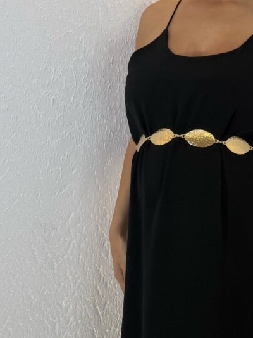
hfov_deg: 20.4
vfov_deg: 27.0
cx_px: 175
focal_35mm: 72
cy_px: 152
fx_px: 701
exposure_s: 1/289
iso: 64
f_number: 1.78
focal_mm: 6.76
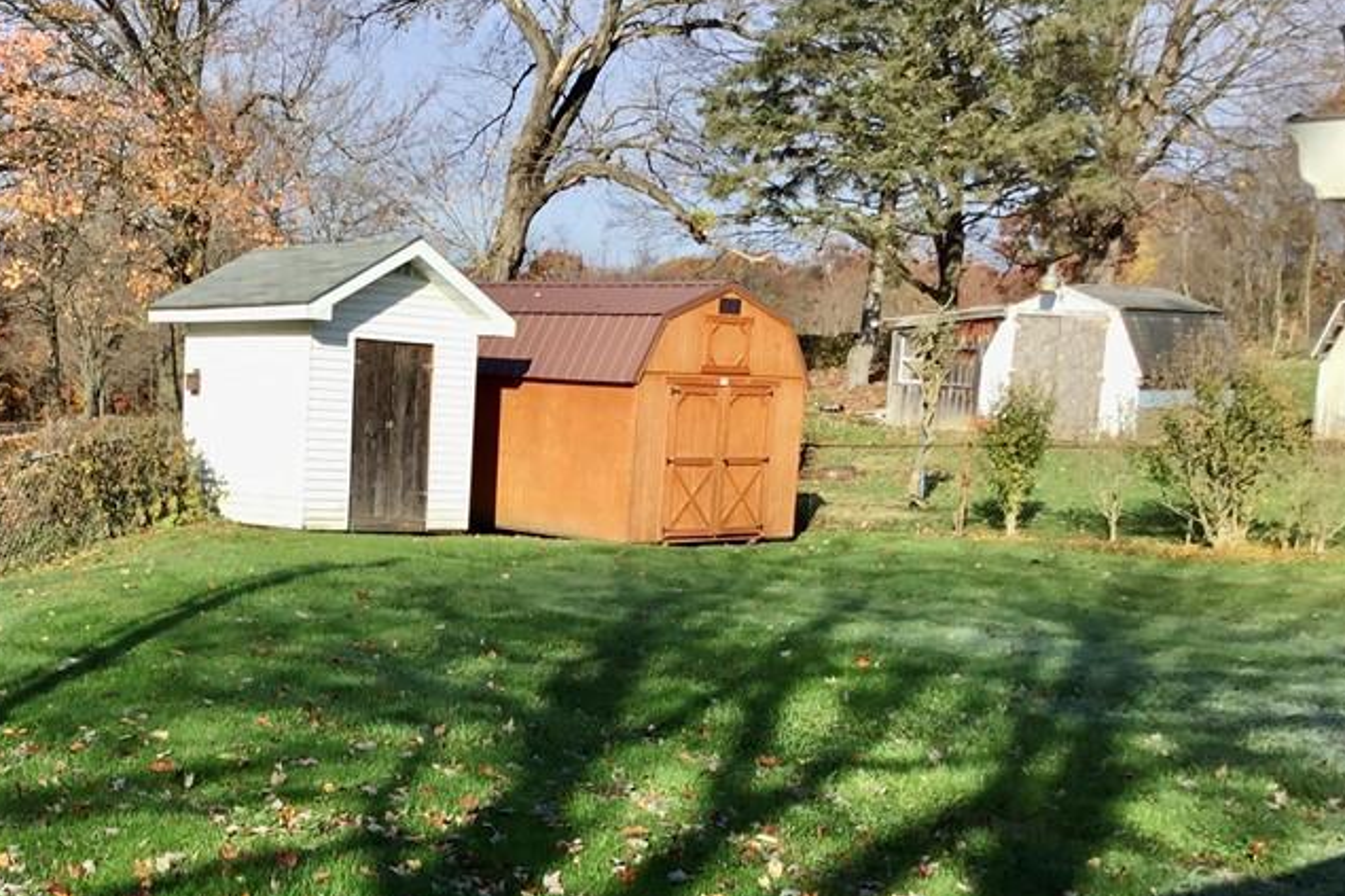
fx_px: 1942
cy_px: 657
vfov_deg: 25.7
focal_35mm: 52
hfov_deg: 37.6
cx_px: 411
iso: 25
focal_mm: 3.3
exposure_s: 1/747
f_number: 2.4
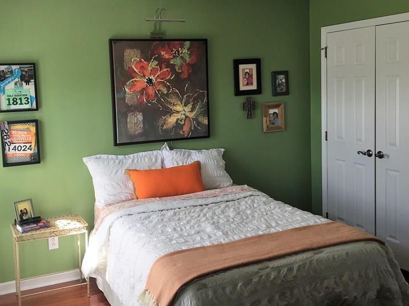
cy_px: 132
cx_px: 178
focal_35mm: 41
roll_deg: +1.6
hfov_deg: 45.7
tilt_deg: -4.9
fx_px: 484
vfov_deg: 35.1
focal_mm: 4.15
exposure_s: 1/120
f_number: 2.2
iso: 50
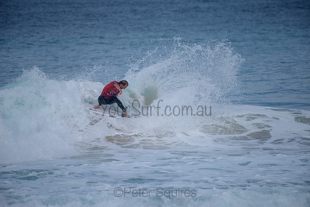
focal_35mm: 500
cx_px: 155
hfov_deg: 4.1
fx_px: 4306
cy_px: 104
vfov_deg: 2.8
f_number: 5.6
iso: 180
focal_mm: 500
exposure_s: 1/2000
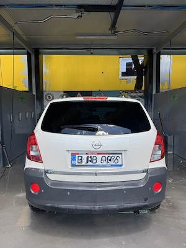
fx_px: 172
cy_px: 124
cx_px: 93
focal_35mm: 24
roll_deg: +0.4
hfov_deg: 56.8
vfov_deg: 71.6
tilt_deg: -5.0
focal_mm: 6.76
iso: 80
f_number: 1.78
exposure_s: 1/1042
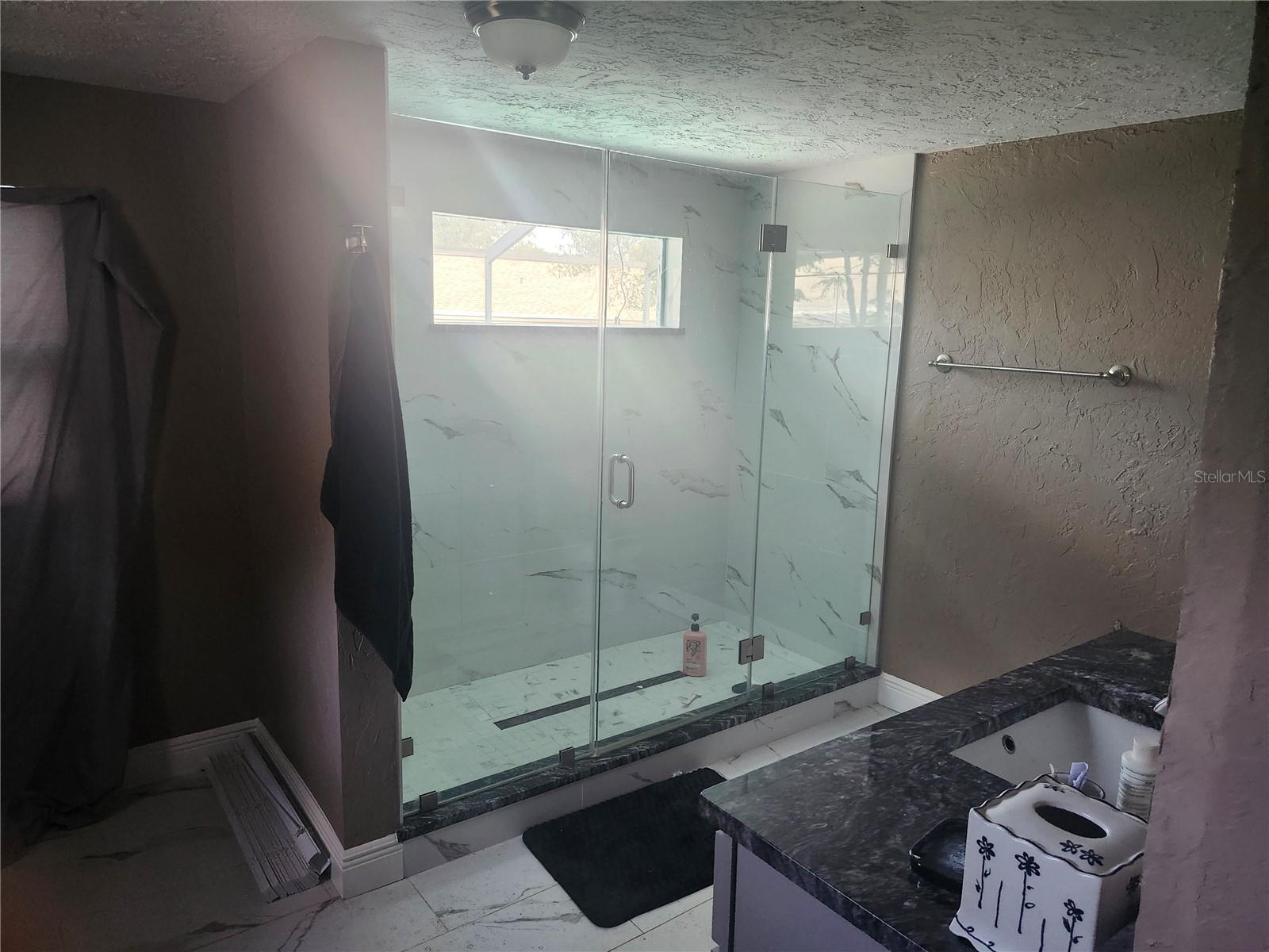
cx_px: 634
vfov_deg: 58.9
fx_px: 843
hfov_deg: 73.9
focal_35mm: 23
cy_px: 476
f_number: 1.8
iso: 500
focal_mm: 5.54
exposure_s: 1/120
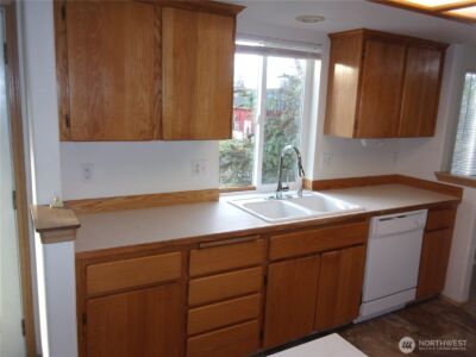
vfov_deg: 49.7
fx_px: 385
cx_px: 238
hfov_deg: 63.4
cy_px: 178
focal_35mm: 28
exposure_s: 1/34
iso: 200
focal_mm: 5.1
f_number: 3.9
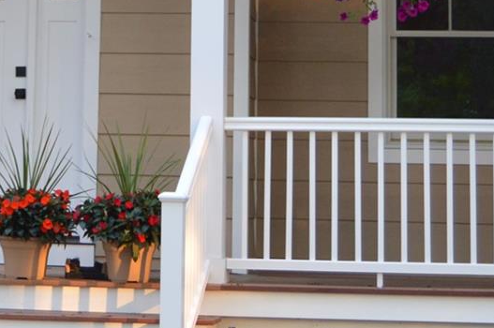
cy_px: -137
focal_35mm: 140
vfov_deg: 9.5
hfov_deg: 14.5
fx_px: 1919
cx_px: 28
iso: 450
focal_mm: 24
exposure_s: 1/60
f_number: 3.8
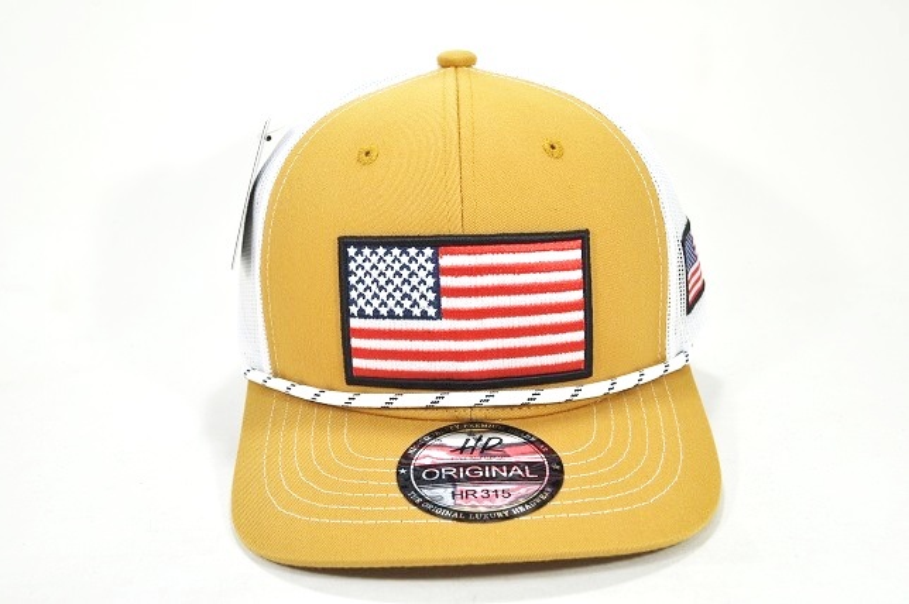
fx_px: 984
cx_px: 454
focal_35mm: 39
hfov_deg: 49.6
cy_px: 302
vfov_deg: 34.1
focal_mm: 26
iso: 200
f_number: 7.1
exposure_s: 1/200
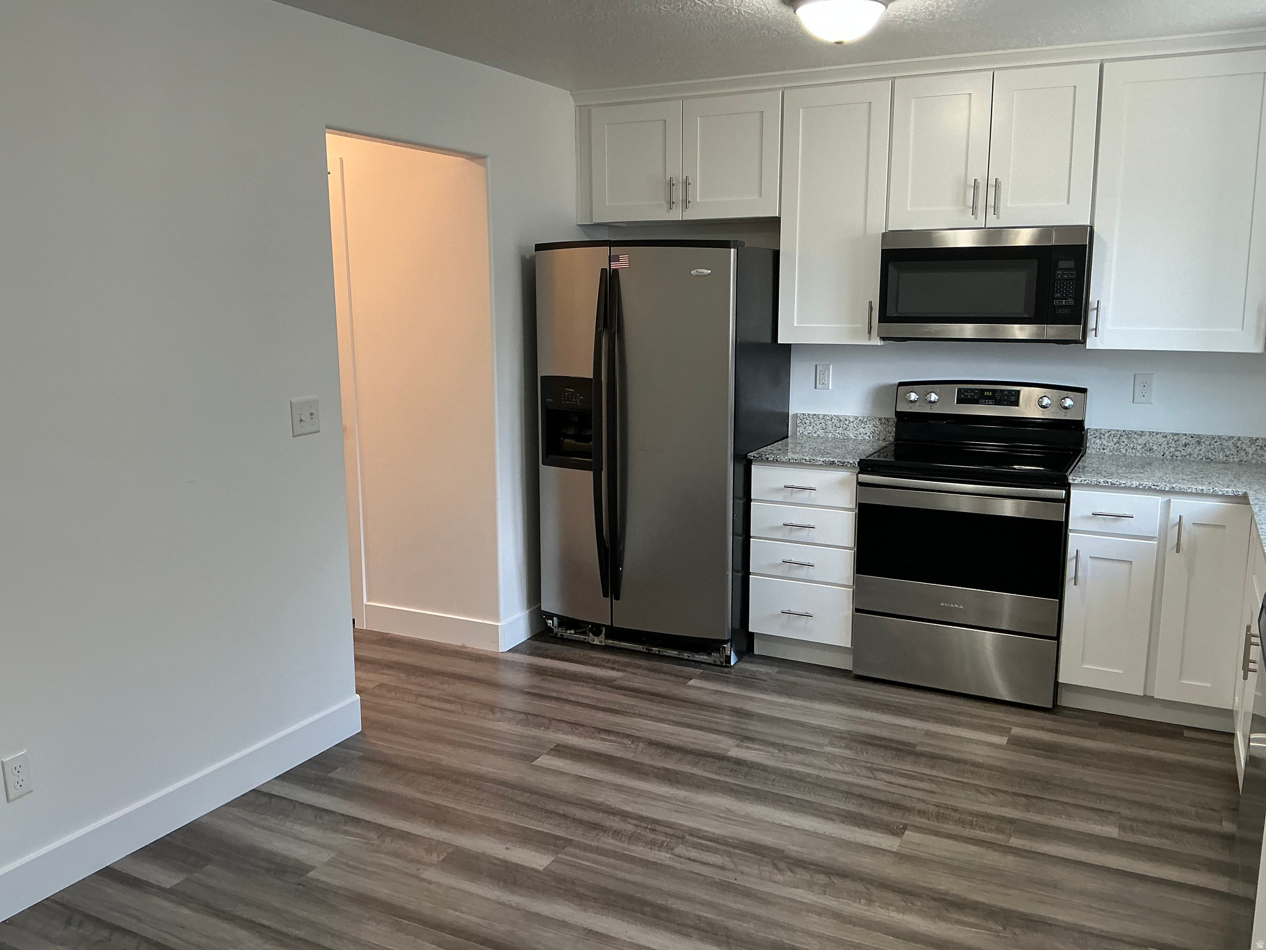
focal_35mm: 28
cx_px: 633
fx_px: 1024
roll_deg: +1.0
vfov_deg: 49.7
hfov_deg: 63.4
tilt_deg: -10.1
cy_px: 475
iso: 64
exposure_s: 1/60
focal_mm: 3
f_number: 1.8
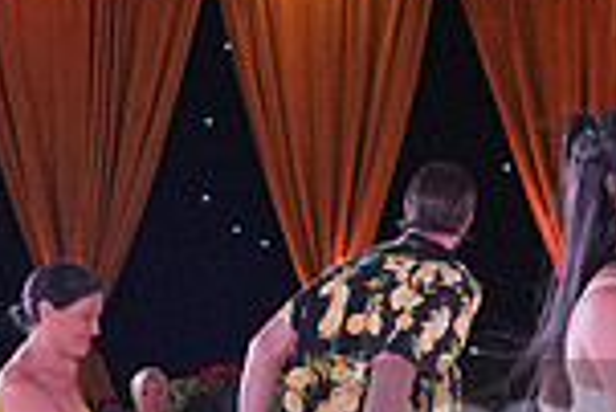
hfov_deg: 12.1
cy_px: 467
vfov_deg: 8.3
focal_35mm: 165
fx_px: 2826
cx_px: 812
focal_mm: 29
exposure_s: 1/400
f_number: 4
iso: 2000
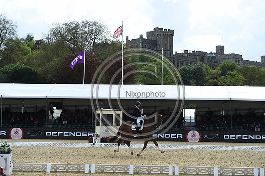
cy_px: 88
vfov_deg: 15.9
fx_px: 633
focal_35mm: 86
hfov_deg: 23.7
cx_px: 132
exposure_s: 1/1250
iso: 200
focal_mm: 86
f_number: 4.5
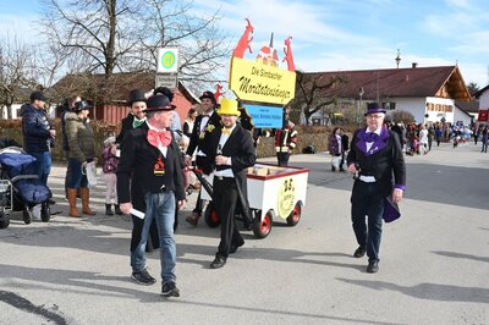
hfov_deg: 51.9
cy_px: 162
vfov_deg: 35.9
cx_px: 244
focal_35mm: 37
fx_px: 502
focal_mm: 37
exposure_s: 1/200
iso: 1000
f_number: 22
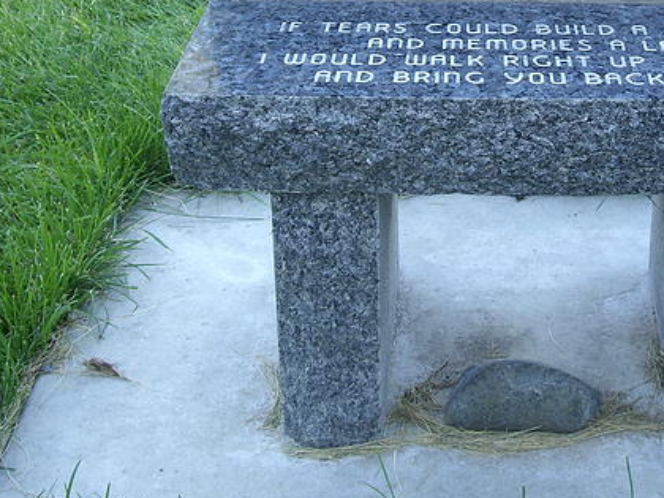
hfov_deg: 26.3
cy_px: 47
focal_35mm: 73
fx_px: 1400
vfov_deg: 19.8
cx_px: 497
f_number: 2.8
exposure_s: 1/50
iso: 100
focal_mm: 7.9
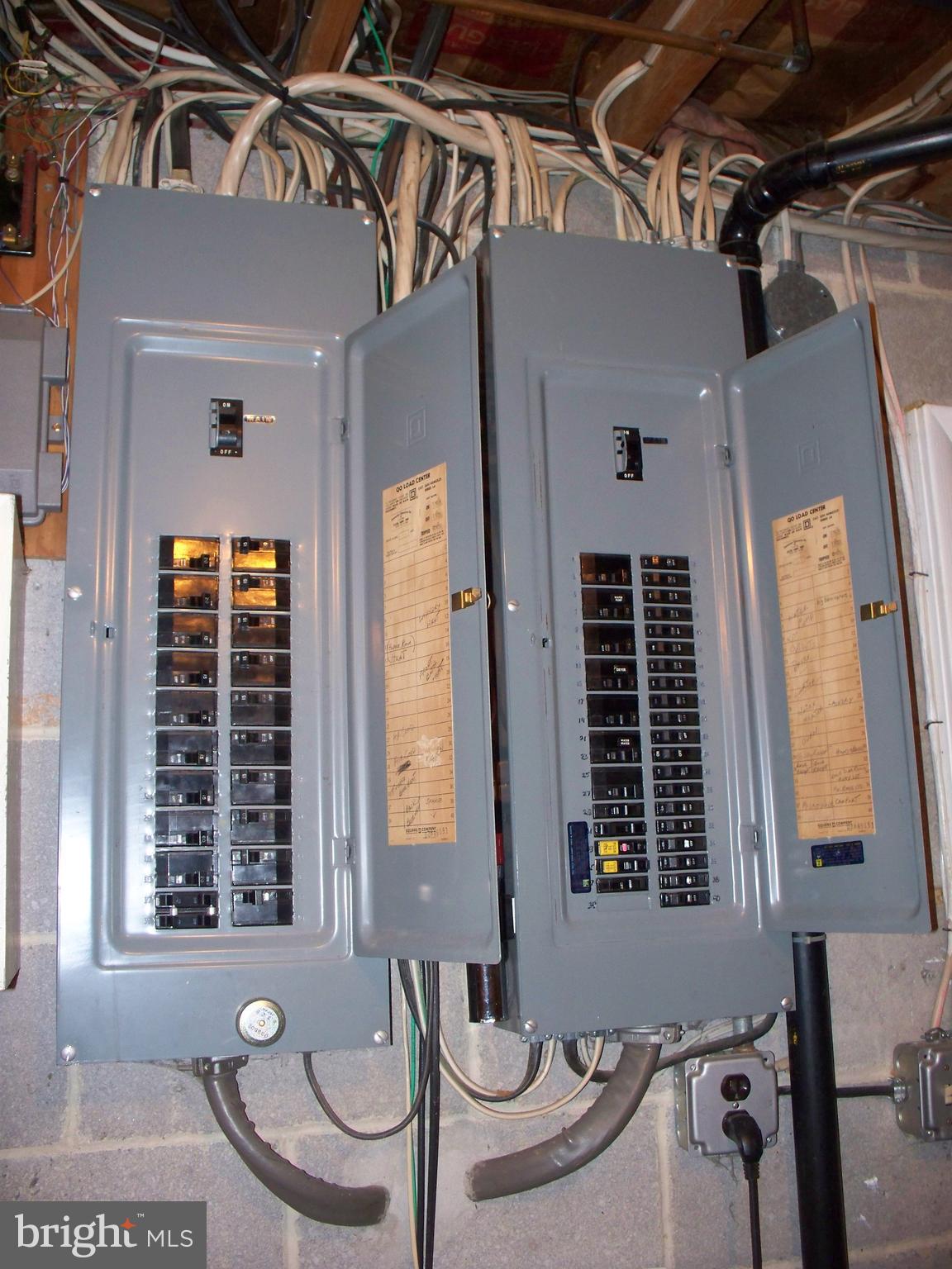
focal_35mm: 36
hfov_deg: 39.7
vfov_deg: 51.4
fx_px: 1320
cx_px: 476
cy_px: 634
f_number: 2.8
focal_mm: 7.54
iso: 200
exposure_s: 1/30
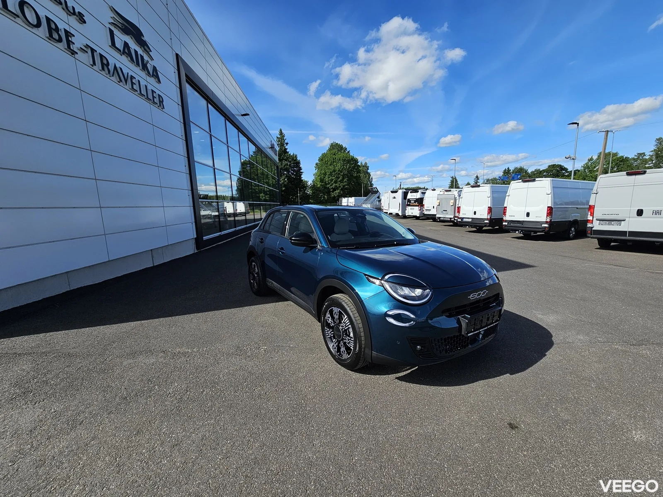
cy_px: 248
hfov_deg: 106.2
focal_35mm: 13
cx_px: 332
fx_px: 249
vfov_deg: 89.9
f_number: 2.2
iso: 50
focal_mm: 2.2
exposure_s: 1/1957
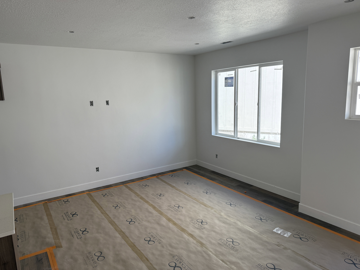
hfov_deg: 71.6
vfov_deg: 56.8
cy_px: 135
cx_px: 180
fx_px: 250
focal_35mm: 24
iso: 100
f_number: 1.78
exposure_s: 1/350
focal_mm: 6.76
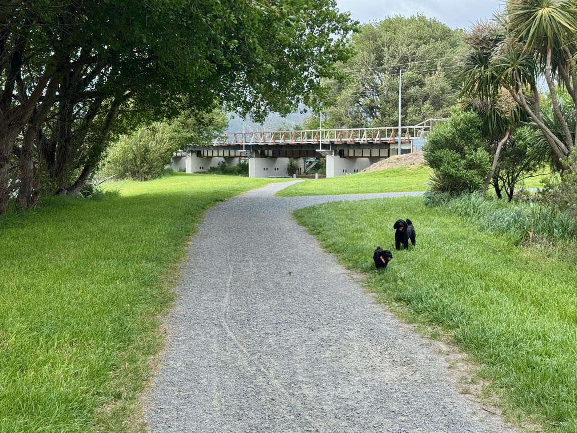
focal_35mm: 48
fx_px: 800
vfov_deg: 30.3
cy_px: 216
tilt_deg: -4.3
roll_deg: -0.2
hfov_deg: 39.7
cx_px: 288
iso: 64
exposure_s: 1/756
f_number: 1.78
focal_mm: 6.76
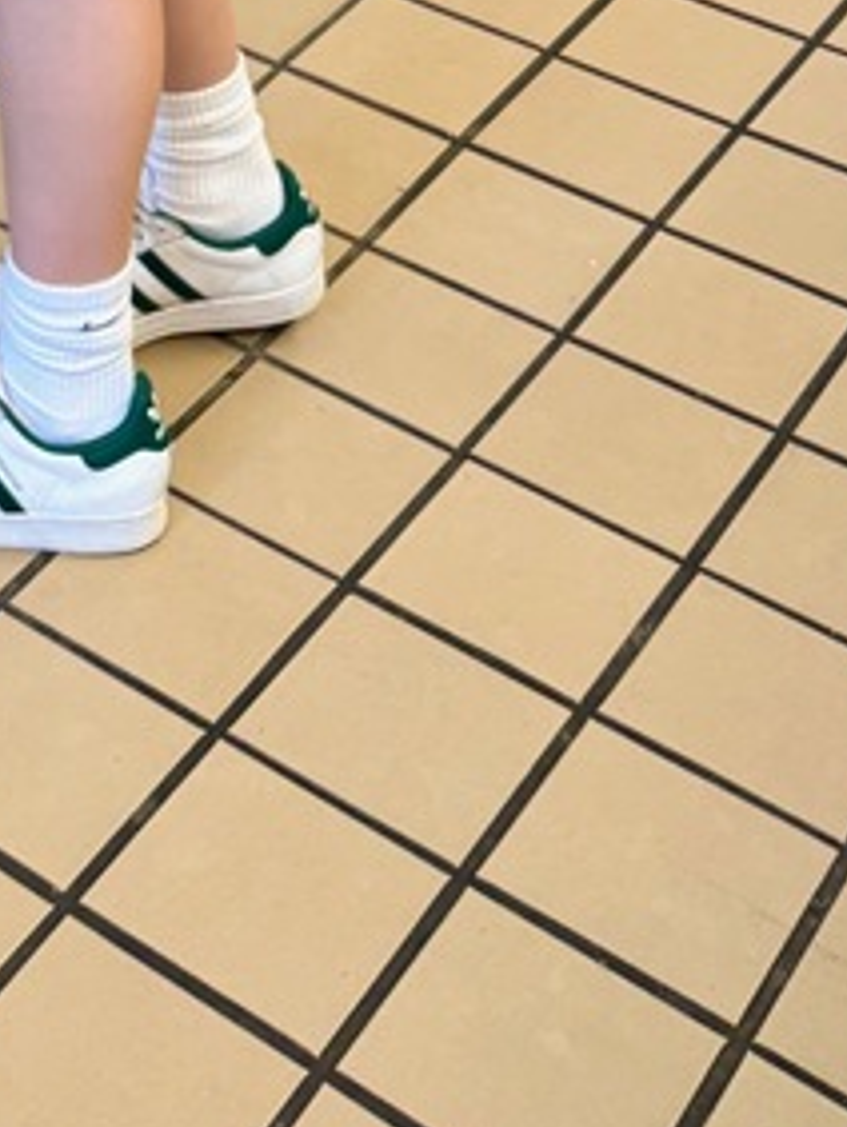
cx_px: -308
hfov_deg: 16.0
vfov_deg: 18.6
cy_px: -763
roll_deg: +0.7
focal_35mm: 87
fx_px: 2834
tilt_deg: -17.0
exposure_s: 1/60
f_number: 1.78
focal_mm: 6.76
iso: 100
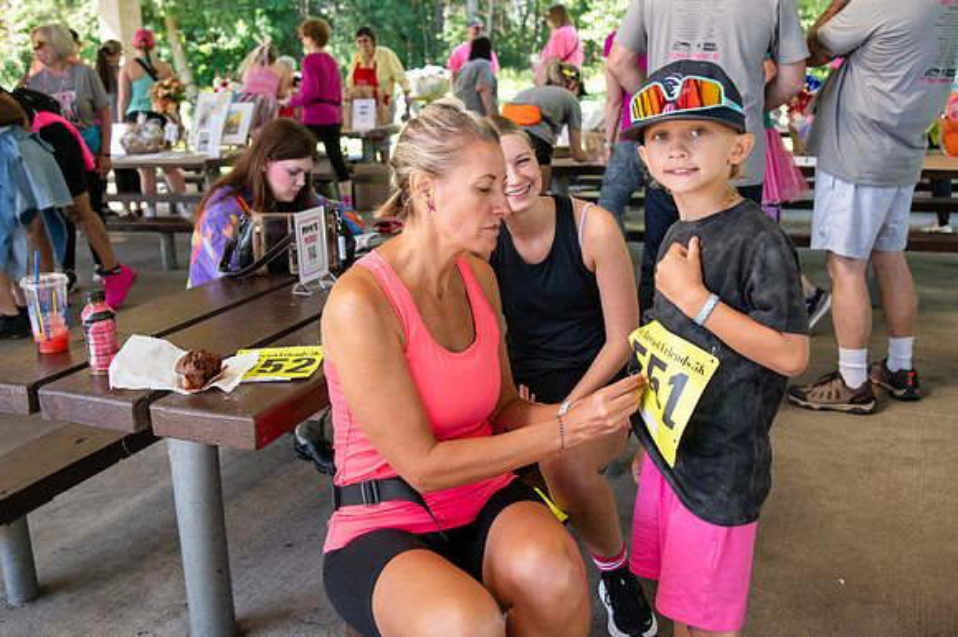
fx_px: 957
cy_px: 318
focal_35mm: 36
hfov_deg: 53.2
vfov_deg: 36.8
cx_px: 479
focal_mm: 24
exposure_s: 1/400
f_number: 2.8
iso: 250
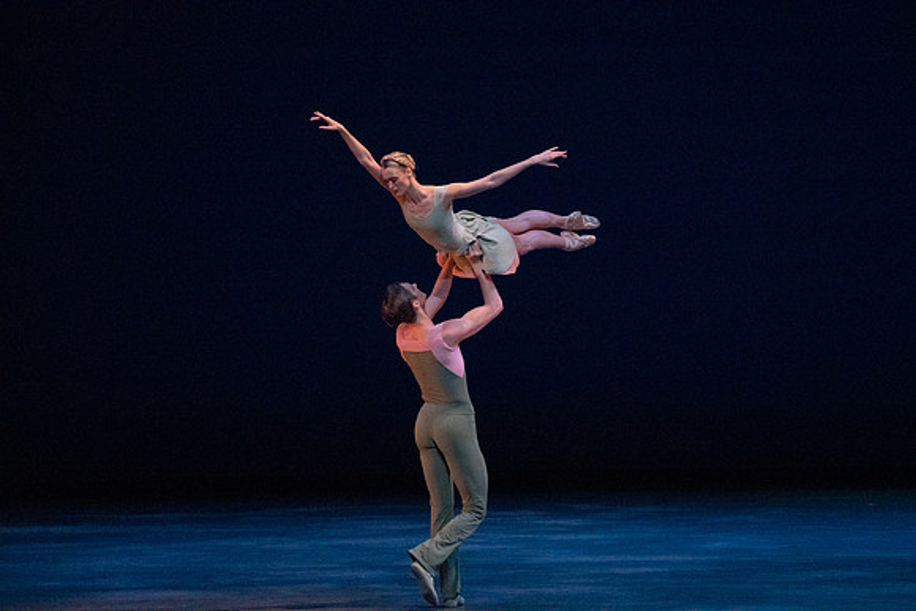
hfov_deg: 7.9
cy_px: 306
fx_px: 6668
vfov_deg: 5.2
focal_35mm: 262
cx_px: 458
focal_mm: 262
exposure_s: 1/400
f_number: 6.3
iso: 16000
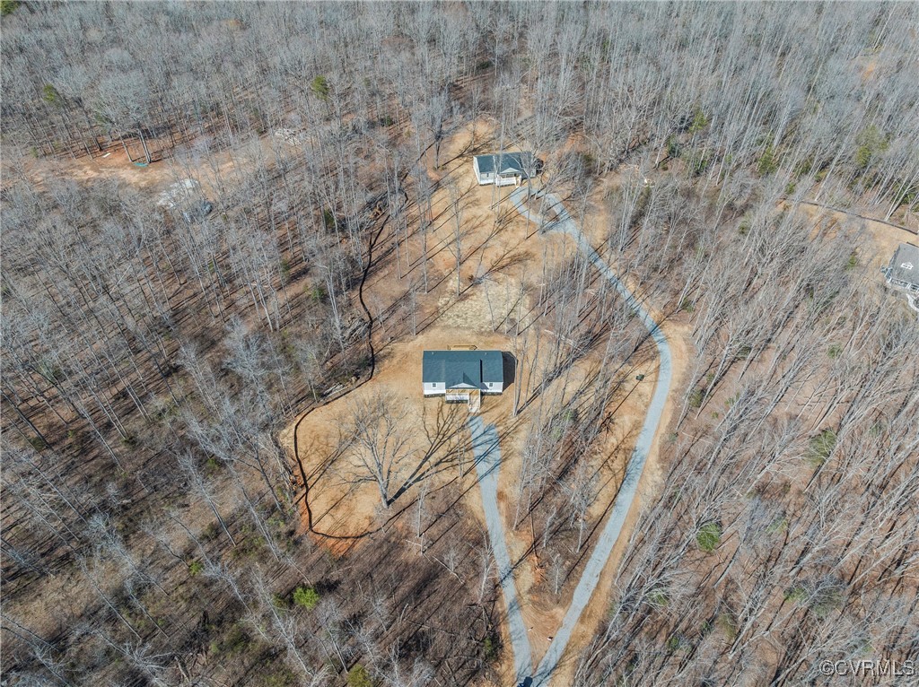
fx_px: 637
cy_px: 344
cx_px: 460
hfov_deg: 71.6
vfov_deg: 56.7
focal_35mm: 24
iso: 400
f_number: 8
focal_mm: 12.29
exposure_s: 1/640
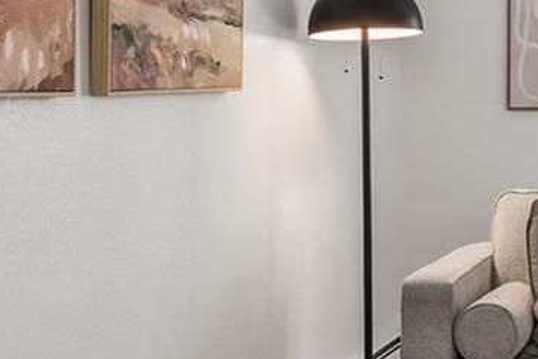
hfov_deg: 19.2
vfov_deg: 14.5
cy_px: 93
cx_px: 790
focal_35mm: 94
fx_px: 1405
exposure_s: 1/60
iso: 200
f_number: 8
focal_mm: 21
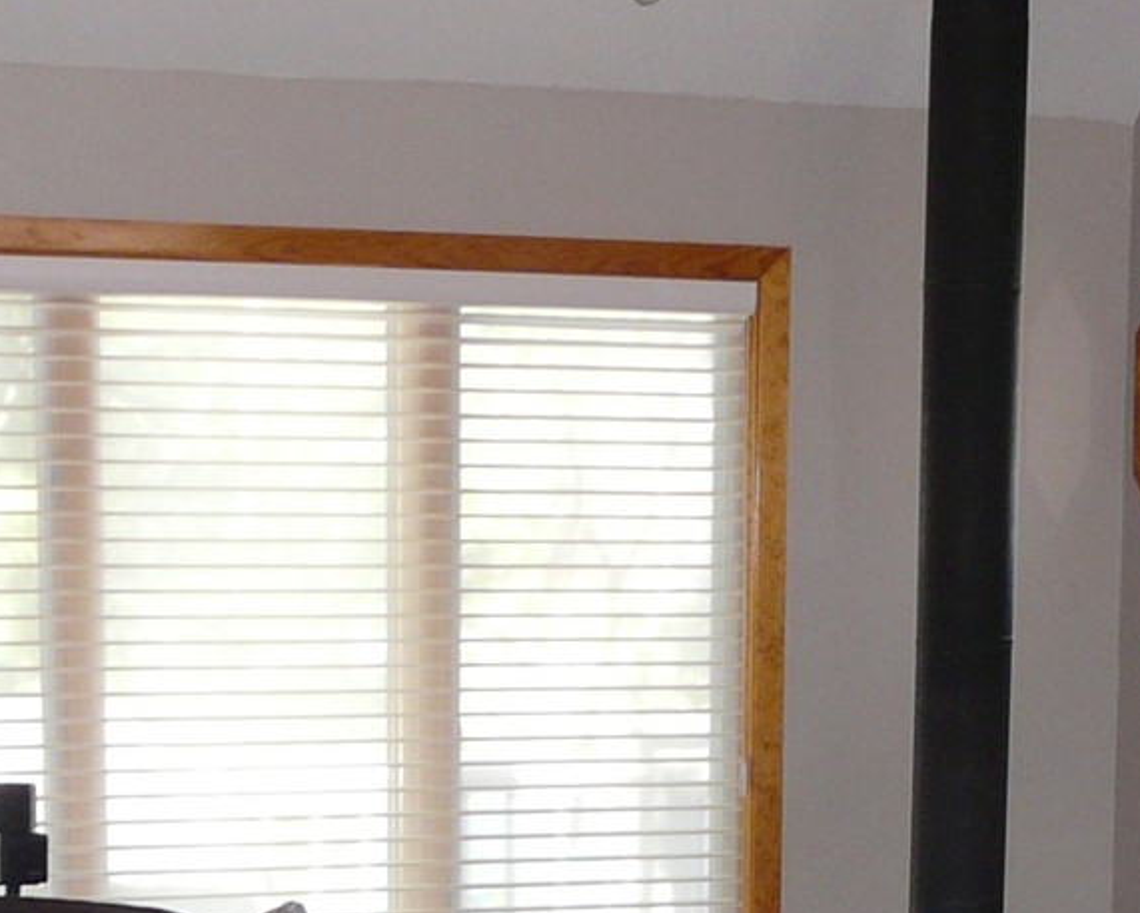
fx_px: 3307
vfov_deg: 15.2
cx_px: 723
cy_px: 1099
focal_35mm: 98
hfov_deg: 19.5
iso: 125
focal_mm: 4.6
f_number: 2.8
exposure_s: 1/30
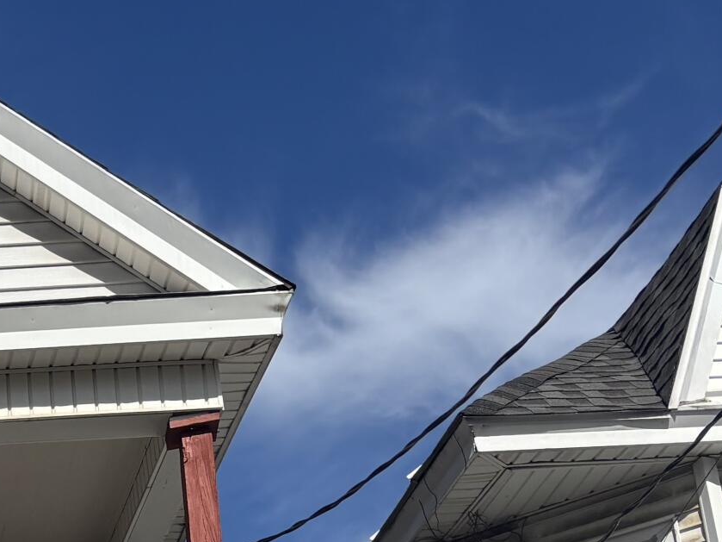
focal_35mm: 93
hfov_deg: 18.6
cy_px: 797
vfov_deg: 14.8
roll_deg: -1.0
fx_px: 1939
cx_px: -360
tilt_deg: +18.0
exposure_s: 1/5952
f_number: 1.6
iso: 50
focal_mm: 5.96
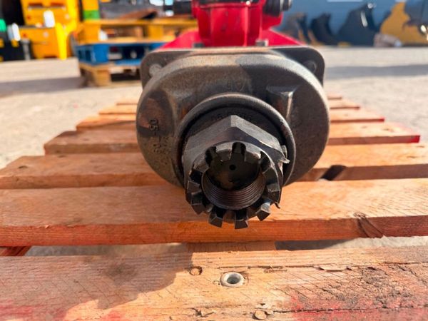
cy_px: 160
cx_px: 214
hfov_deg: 71.6
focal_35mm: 24
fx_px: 297
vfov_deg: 56.8
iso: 80
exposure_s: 1/1361
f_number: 1.78
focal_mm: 6.76
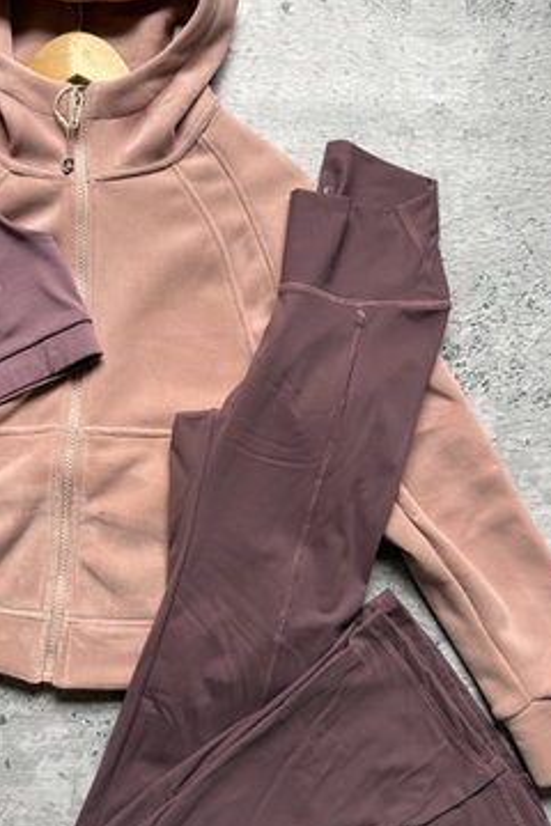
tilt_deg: -86.4
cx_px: 163
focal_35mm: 37
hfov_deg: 35.4
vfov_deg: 51.9
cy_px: 423
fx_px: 849
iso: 160
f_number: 1.78
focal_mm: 6.76
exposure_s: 1/121
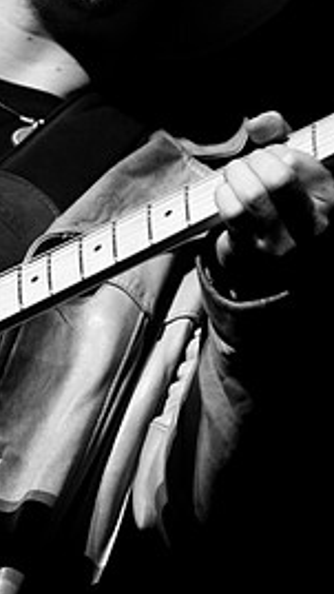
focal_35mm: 678
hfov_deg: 1.8
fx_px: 10661
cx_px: 142
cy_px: 380
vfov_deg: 3.2
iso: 1000
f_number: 3.2
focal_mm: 200
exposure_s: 1/320
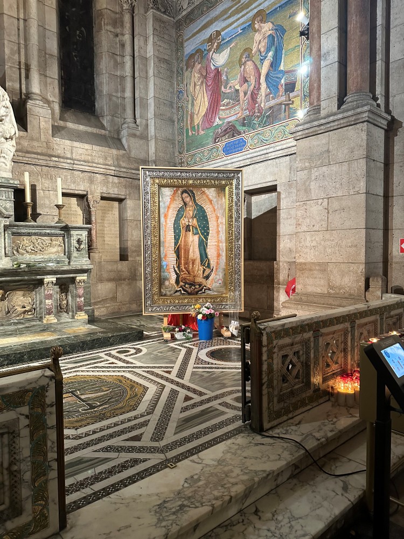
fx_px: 373
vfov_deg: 71.6
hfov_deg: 56.8
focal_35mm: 24
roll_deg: -0.7
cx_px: 202
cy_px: 270
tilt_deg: -3.2
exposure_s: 1/50
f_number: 1.78
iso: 640
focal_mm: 6.86
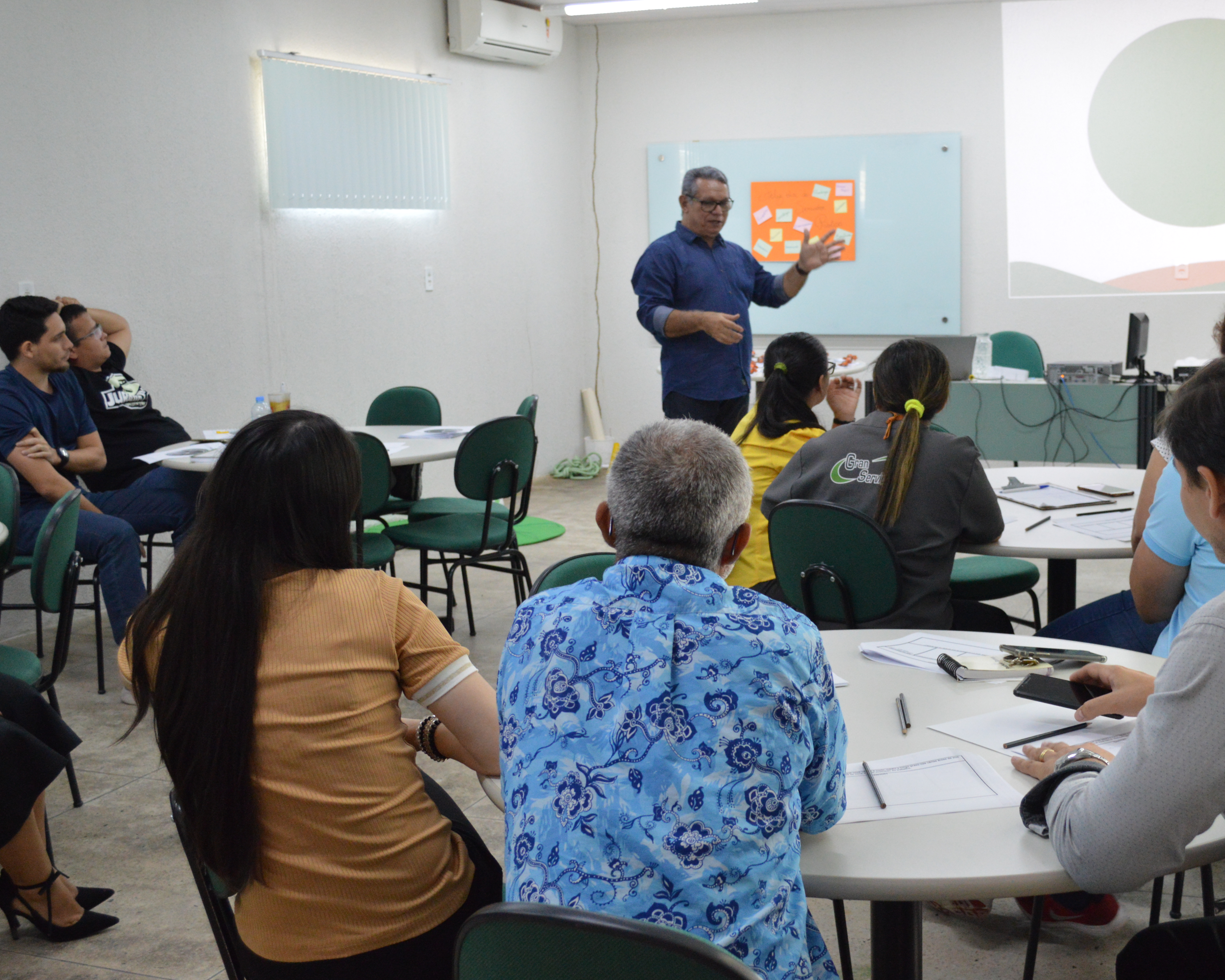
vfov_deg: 33.4
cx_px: 734
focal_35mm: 45
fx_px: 1631
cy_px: 487
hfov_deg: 41.0
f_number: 4.5
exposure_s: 1/80
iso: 1600
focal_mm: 26
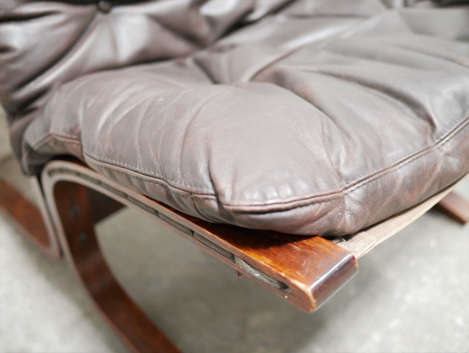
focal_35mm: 40
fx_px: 542
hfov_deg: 46.8
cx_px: 234
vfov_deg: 36.0
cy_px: 176
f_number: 1.7
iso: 3200
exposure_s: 1/20
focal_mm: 20
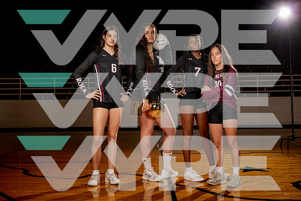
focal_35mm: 46
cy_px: 100
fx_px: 385
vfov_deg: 29.3
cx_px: 150
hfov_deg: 42.7
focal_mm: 46
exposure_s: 1/250
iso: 100
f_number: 5.6
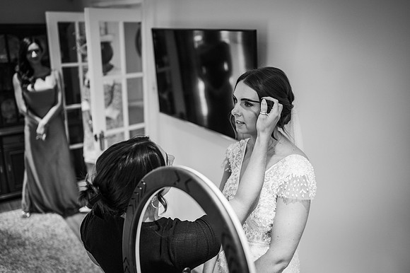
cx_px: 205
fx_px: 398
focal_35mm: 35
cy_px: 136
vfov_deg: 37.8
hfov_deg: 54.5
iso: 640
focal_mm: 35
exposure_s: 1/200
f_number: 2
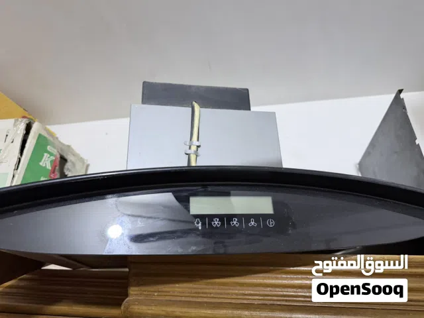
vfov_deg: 56.8
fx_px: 294
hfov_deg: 71.6
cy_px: 159
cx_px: 212
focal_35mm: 24
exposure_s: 1/58
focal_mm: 6.76
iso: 800
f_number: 1.78
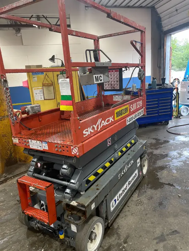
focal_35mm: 26
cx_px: 94
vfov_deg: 67.3
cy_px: 126
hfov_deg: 53.1
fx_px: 189
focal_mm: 4.2
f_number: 1.6
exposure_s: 1/60
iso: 100
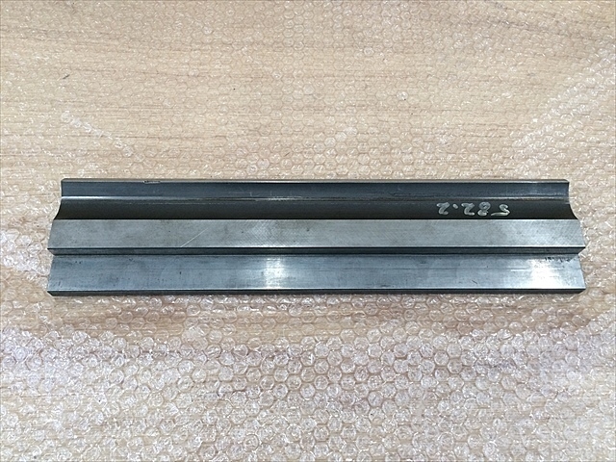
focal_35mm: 29
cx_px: 308
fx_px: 516
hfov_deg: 61.7
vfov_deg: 48.2
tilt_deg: -65.7
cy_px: 231
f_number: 2.2
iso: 64
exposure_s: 1/30
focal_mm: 4.15
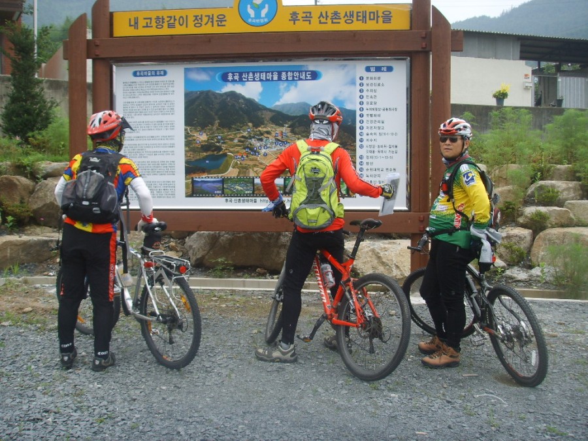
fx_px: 662
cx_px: 294
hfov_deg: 47.9
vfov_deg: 36.8
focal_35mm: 39
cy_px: 220
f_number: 3.5
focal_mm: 6.6
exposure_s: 1/250
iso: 50
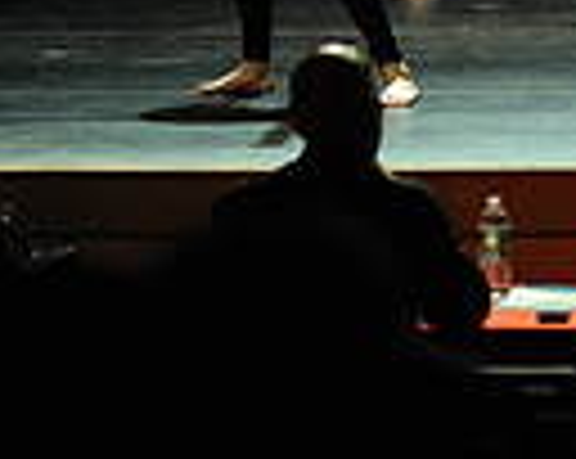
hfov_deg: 4.9
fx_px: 6655
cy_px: -320
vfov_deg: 3.9
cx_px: 1228
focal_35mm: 391
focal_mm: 92
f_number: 2.8
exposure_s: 1/320
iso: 2500
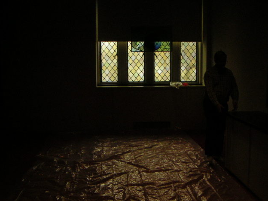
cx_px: 133
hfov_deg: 45.8
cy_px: 99
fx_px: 317
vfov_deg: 35.1
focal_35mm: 41
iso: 400
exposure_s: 1/500
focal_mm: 5.3
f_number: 2.9
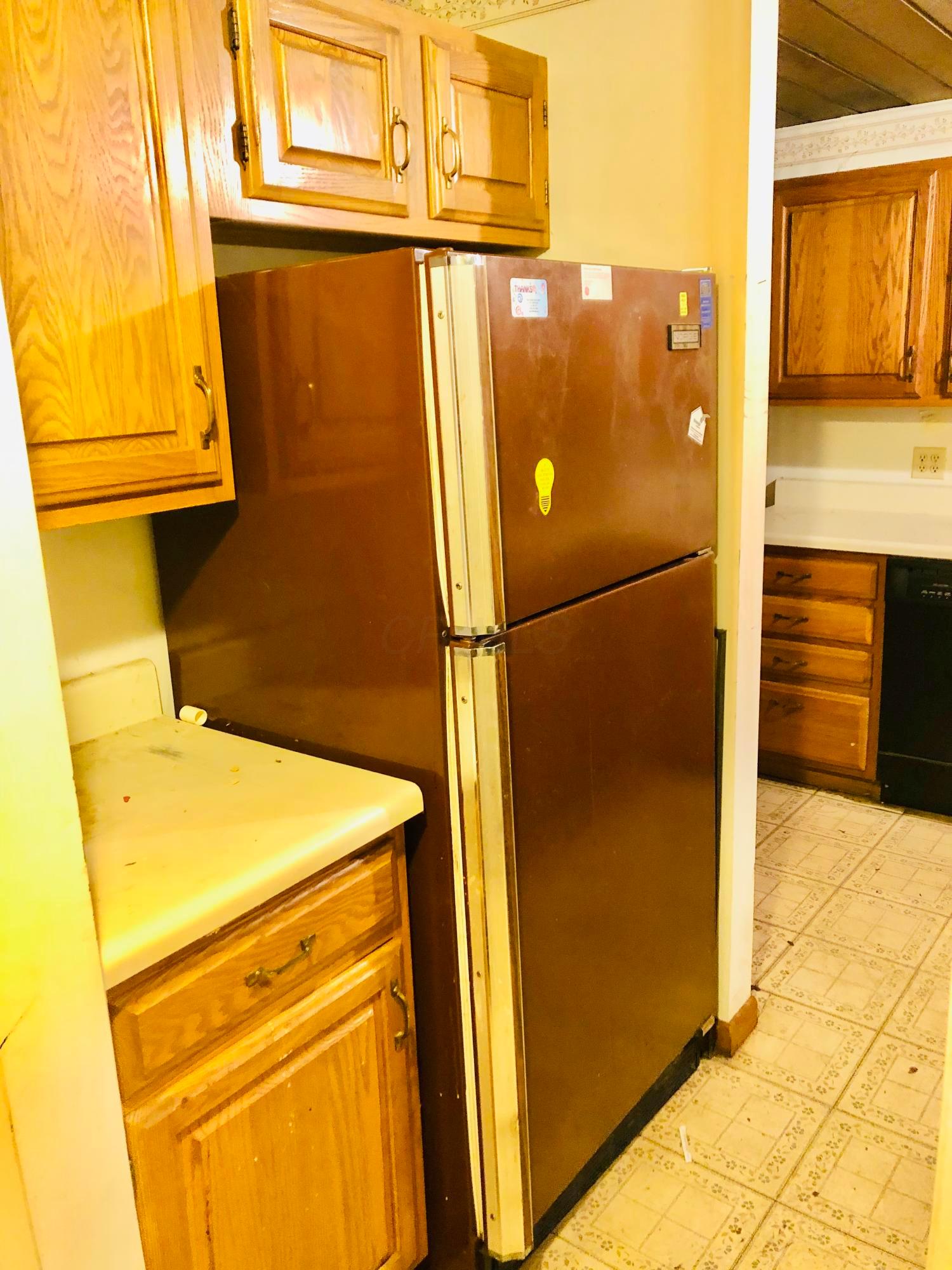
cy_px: 635
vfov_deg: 63.4
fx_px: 1027
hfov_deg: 49.7
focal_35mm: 28
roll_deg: +2.8
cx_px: 476
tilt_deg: -15.5
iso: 100
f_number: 1.8
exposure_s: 1/5
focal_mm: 3.99
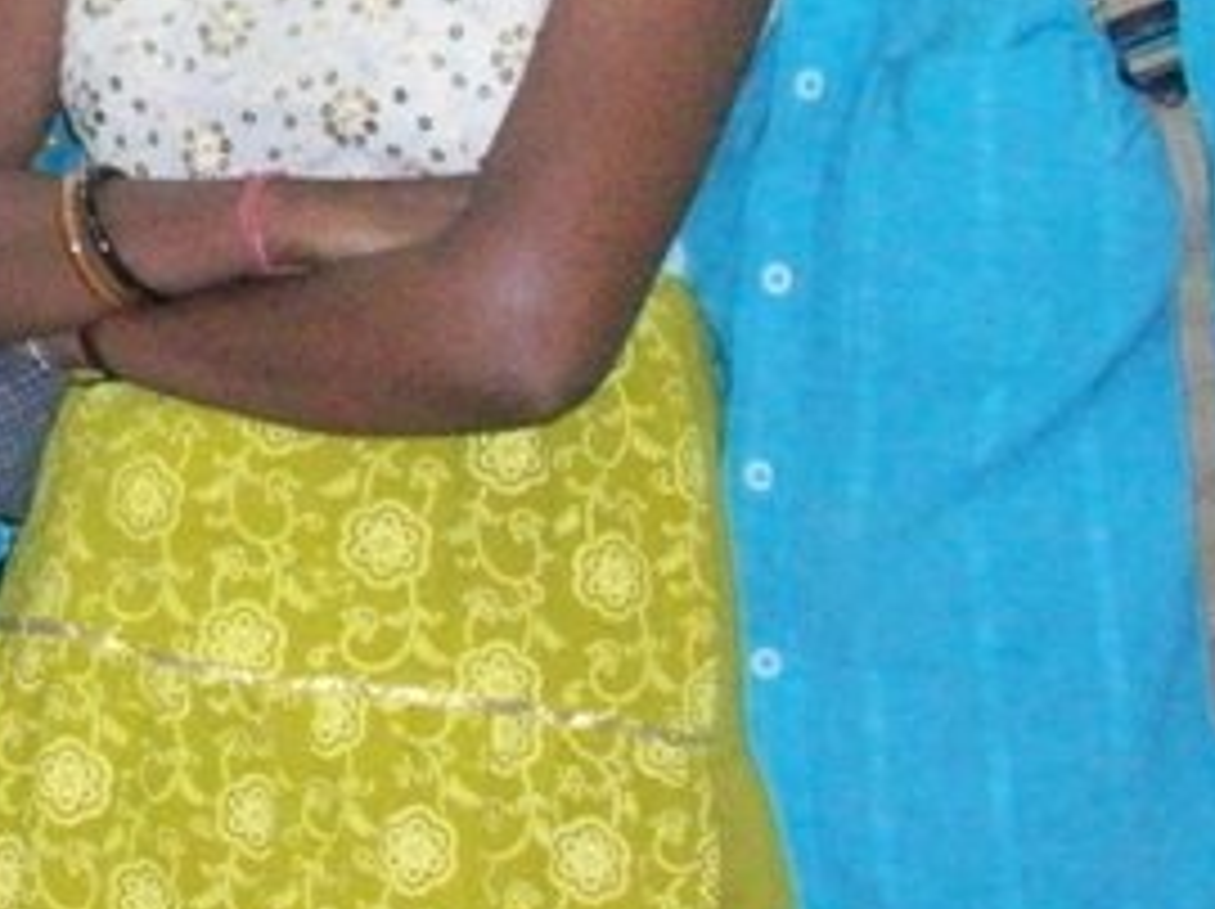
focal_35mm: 129
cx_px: -130
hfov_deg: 14.9
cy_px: -468
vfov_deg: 11.0
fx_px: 4524
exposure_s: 1/60
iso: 320
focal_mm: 5.7
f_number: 2.8
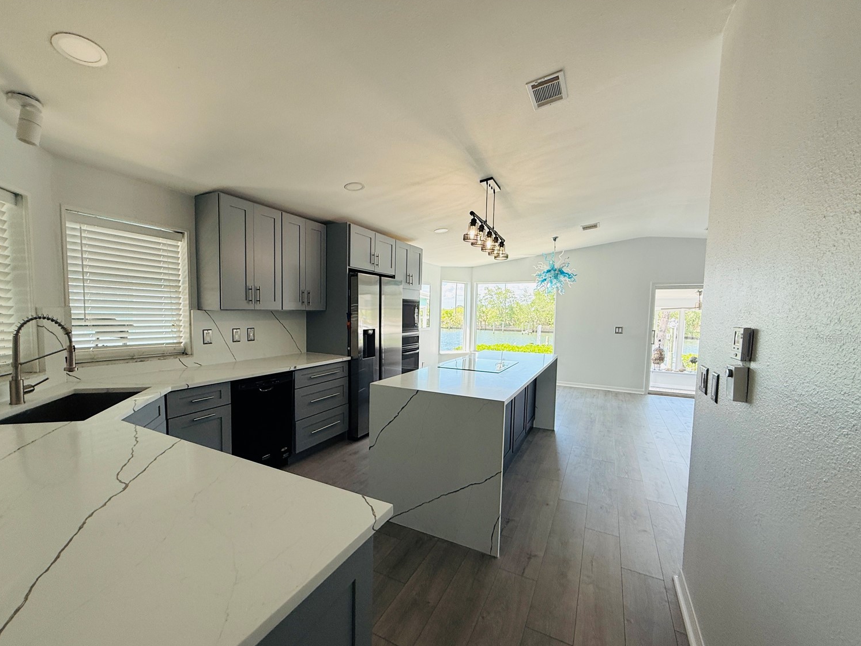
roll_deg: -0.2
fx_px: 373
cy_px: 339
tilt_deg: -2.1
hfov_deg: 98.1
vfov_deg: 81.7
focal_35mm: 15
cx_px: 410
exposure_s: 1/187
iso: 64
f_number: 2.2
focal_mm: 2.22
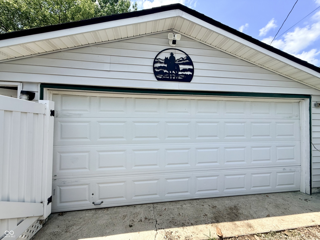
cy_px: 120
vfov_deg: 85.7
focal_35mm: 14
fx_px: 129
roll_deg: -0.8
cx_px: 160
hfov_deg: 102.1
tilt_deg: -0.3
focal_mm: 2.22
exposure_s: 1/1698
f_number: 2.2
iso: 50
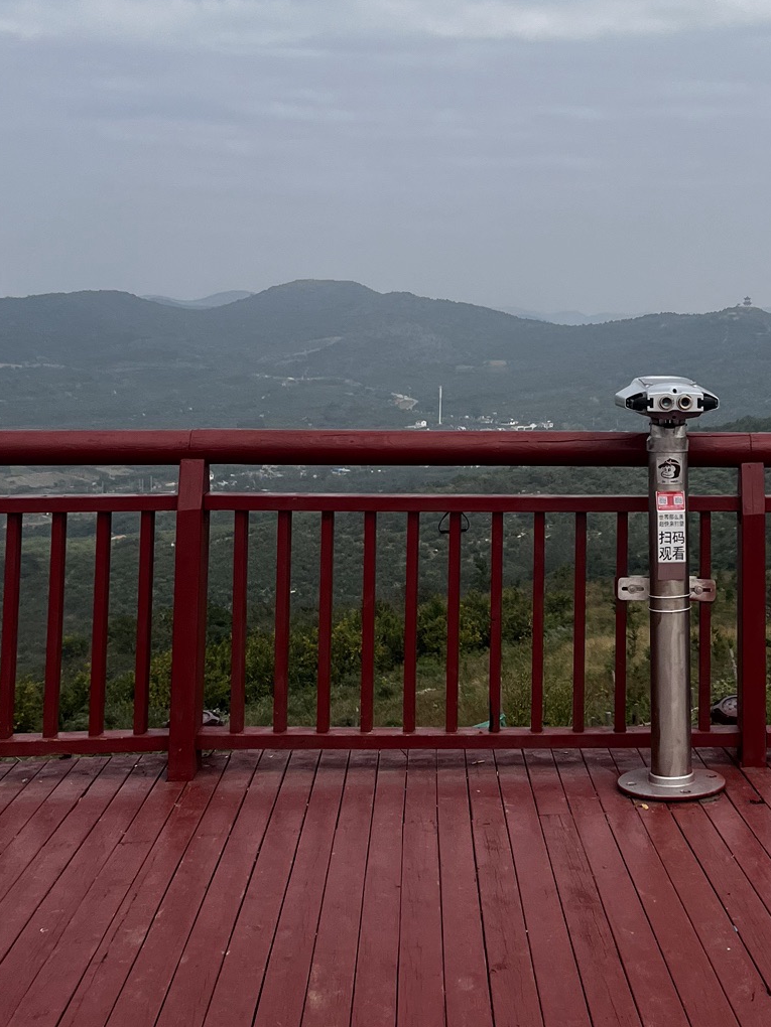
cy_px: 214
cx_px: 662
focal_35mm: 51
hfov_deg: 27.7
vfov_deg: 36.3
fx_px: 1515
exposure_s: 1/4484
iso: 50
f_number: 1.6
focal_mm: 5.1
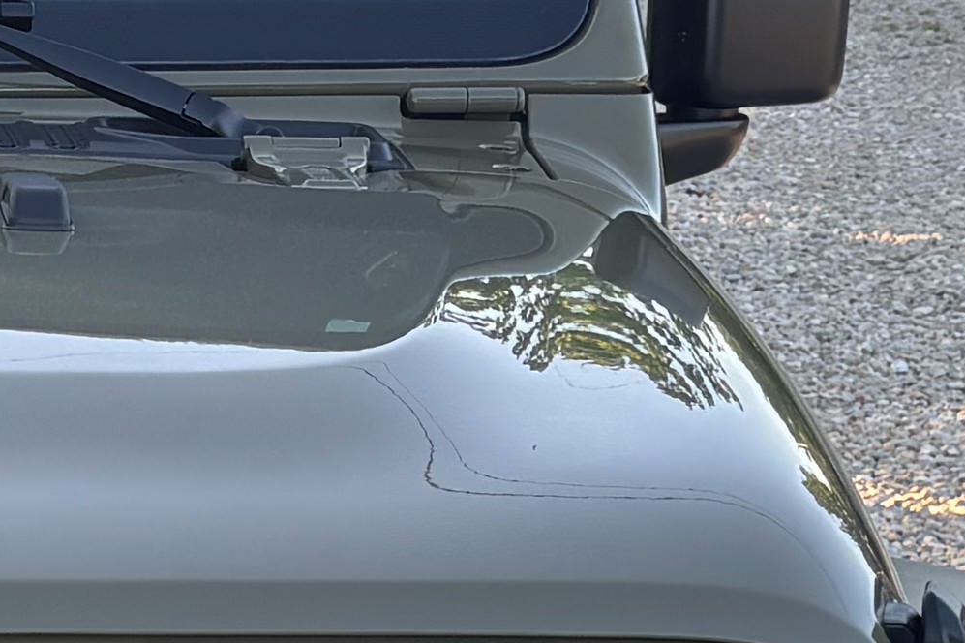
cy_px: 897
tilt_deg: -16.1
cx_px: -321
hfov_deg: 12.8
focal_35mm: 155
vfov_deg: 8.7
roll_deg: -0.6
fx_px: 4153
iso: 40
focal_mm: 5.96
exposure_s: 1/163
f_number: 1.6
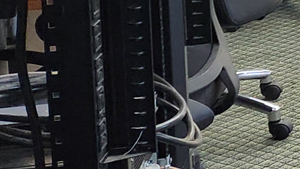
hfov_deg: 10.5
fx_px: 1273
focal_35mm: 160
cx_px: 832
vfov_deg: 7.1
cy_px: -245
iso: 250
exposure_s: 1/120
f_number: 1.8
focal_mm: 5.4
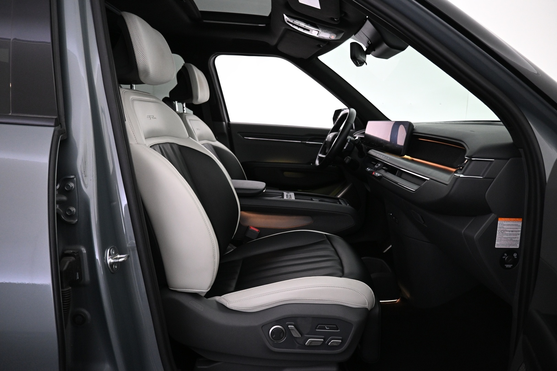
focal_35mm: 24
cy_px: 186
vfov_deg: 53.1
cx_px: 278
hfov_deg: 73.7
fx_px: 371
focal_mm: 16
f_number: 3.5
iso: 1600
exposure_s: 1/50
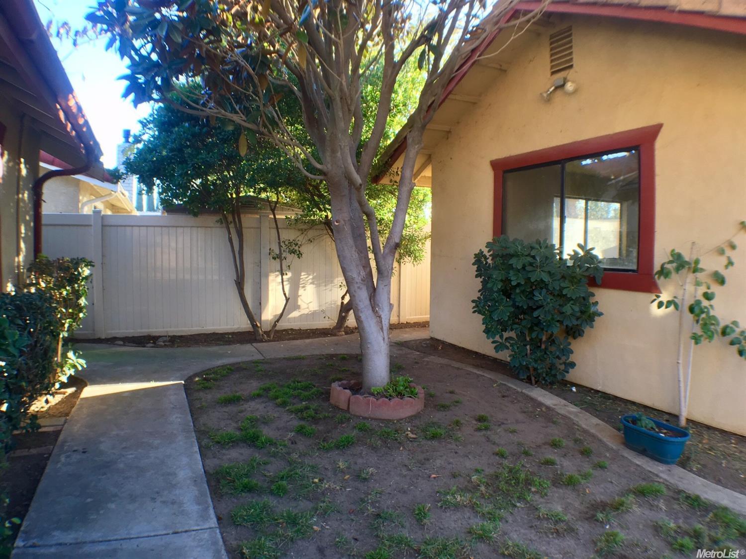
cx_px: 373
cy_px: 280
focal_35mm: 29
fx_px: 625
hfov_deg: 61.7
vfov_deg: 48.2
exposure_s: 1/50
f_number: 2.2
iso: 32
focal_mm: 4.15
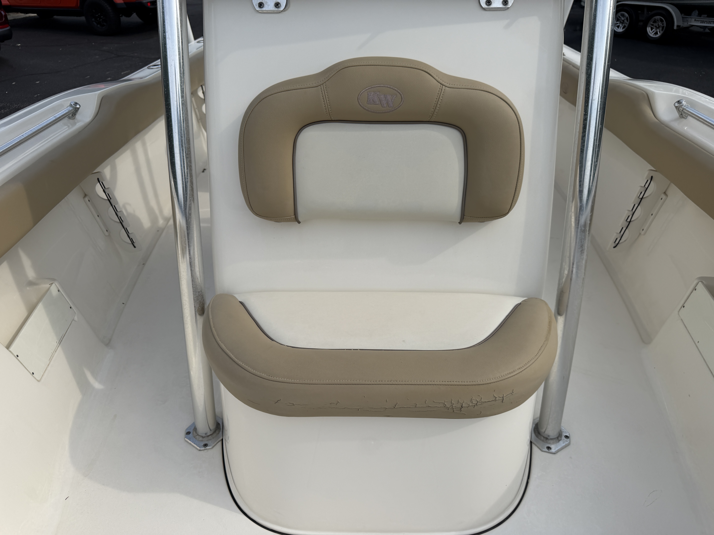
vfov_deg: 56.8
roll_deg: +0.7
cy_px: 268
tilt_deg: -35.5
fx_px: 495
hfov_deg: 71.6
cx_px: 357
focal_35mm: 24
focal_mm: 6.76
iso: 80
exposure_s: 1/5714
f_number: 1.78
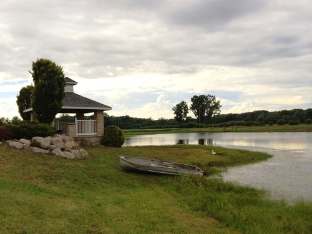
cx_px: 156
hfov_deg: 60.0
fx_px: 270
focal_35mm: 30
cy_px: 117
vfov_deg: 46.8
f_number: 2.2
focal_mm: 4.12
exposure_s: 1/2933
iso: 50
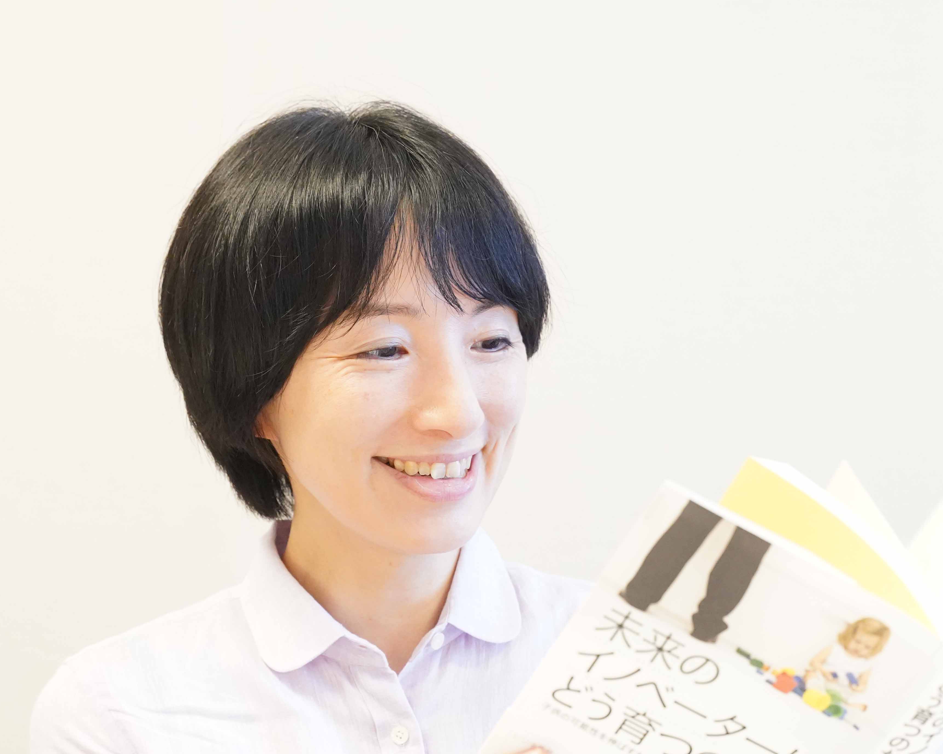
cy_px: 536
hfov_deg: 25.4
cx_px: 466
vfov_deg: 20.3
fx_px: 2093
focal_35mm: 75
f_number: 5
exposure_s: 1/250
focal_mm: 46
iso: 8000
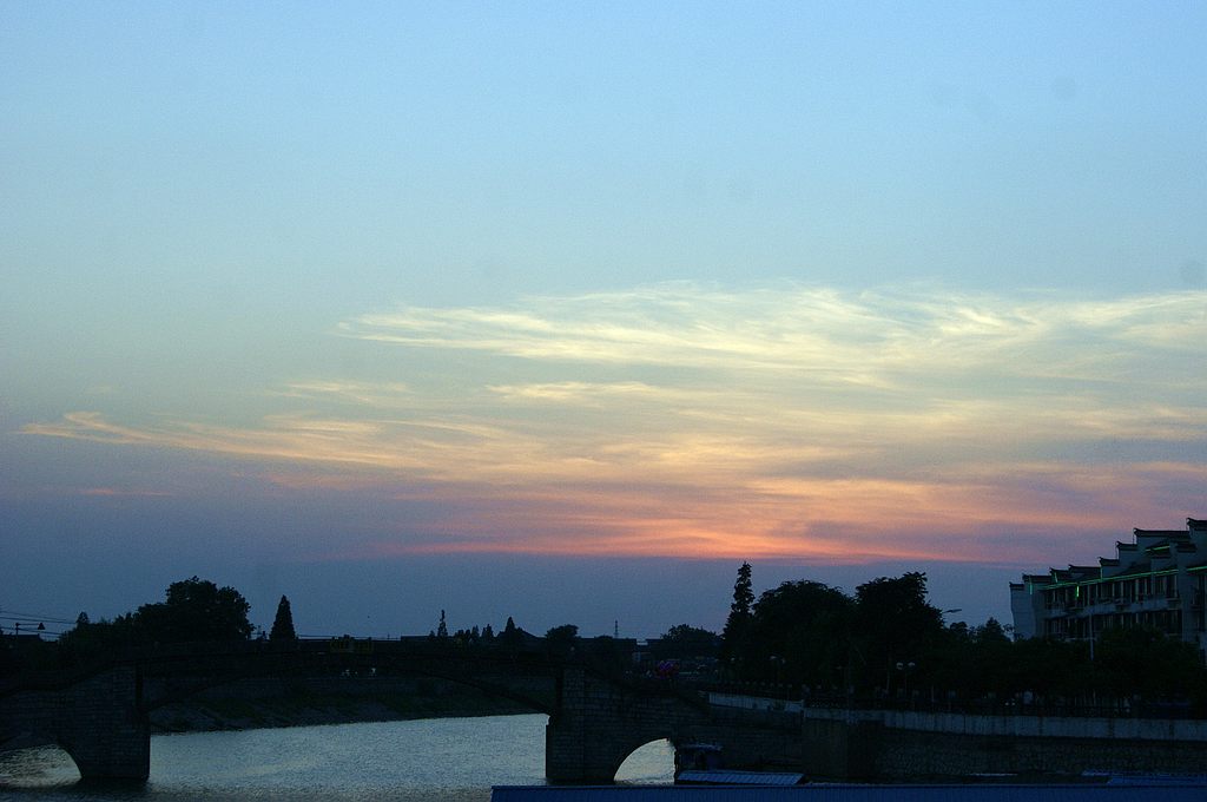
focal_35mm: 82
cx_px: 604
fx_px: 2763
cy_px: 401
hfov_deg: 24.6
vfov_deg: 16.5
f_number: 7.1
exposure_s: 1/160
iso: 200
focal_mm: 55
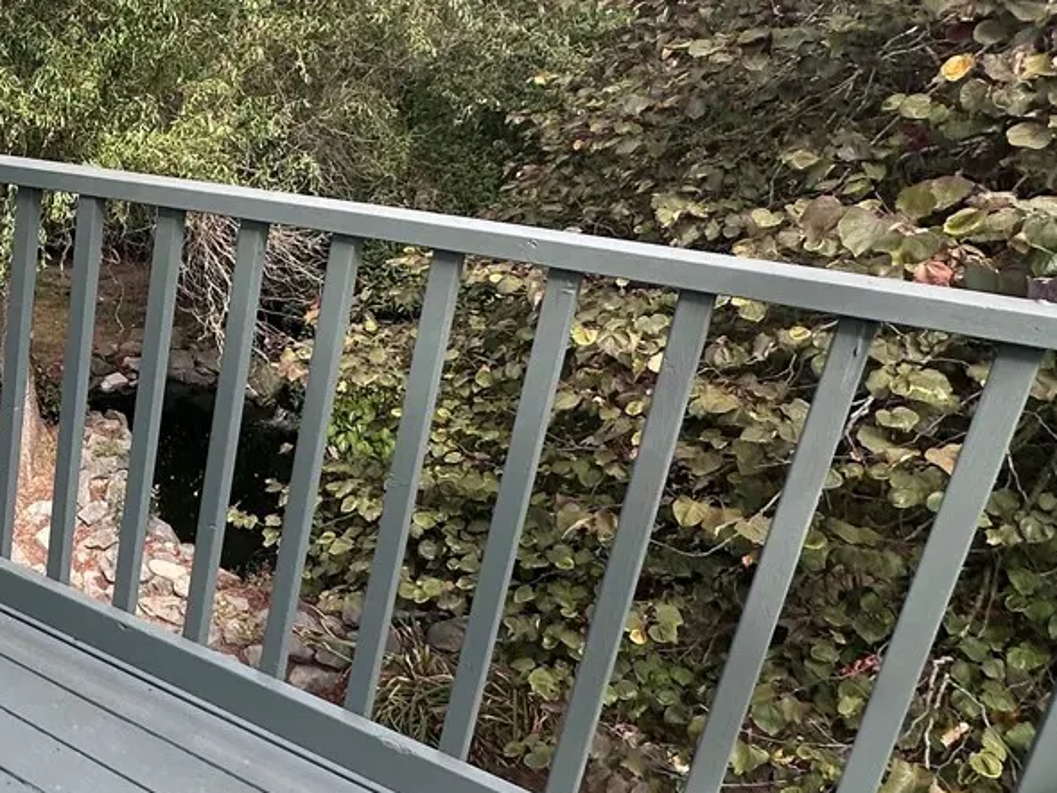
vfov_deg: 37.7
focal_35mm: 38
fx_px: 1161
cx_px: -122
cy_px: 389
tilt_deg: -18.2
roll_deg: -1.4
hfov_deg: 39.4
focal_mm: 2.22
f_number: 2.2
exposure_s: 1/276
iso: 40
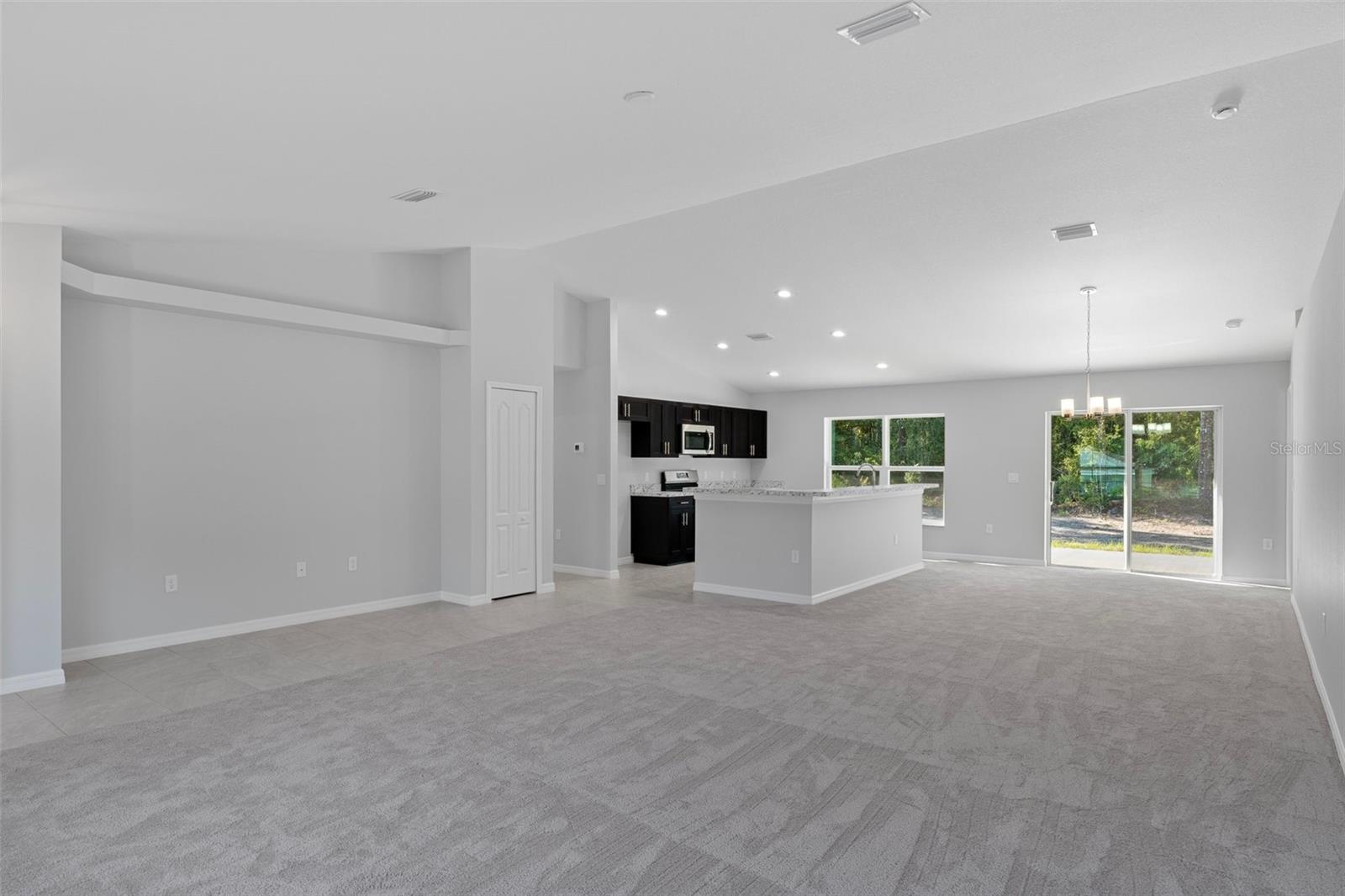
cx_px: 672
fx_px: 728
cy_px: 448
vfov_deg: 63.2
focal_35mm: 20
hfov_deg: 85.4
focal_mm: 13
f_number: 8
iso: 320
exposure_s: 1/3
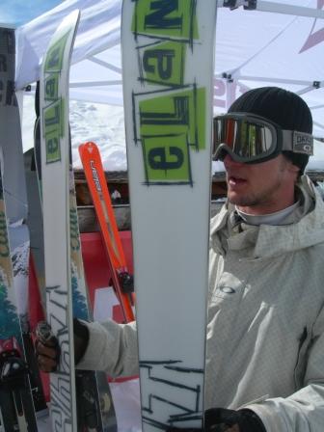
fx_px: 474
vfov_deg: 49.0
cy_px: 216
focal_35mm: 38
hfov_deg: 37.7
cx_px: 162
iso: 50
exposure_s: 1/810
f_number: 4.8
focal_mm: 7.8
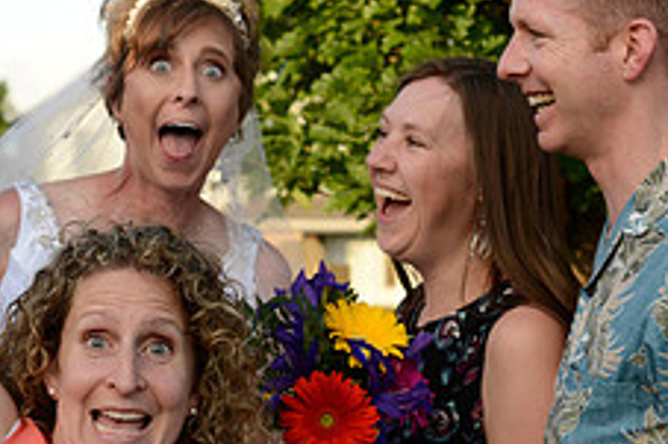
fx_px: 2373
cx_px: 209
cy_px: 466
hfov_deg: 16.0
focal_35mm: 128
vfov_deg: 10.6
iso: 400
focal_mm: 50
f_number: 5
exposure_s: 1/400
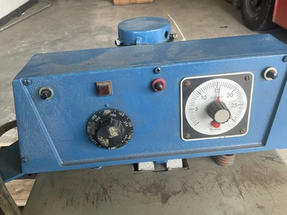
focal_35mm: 29
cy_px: 108
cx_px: 144
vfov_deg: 48.2
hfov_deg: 61.7
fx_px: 240
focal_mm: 3
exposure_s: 1/122
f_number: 1.8
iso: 50
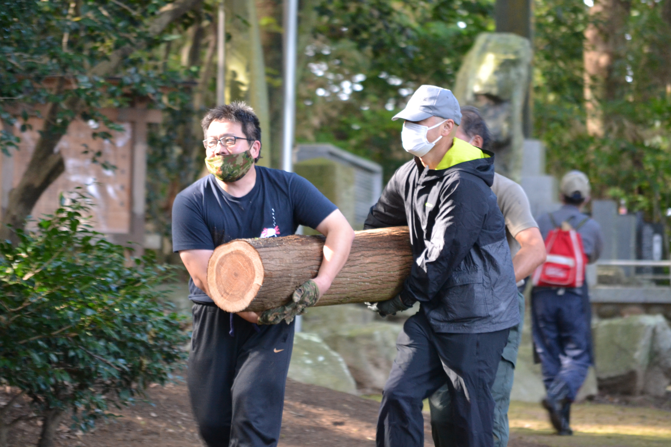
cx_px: 336
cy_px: 224
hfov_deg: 8.3
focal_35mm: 248
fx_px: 4613
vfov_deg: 5.6
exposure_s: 1/60
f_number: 5.3
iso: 1250
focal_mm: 165
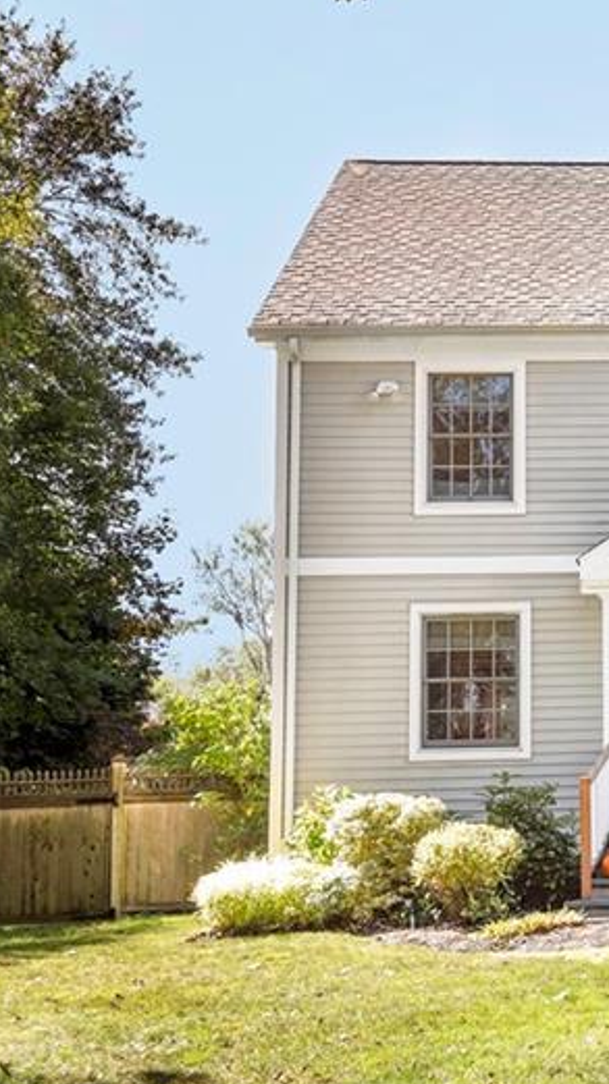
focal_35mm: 72
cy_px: 524
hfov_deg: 15.6
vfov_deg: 29.4
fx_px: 2070
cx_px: 875
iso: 100
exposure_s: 1/80
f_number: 9
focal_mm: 35
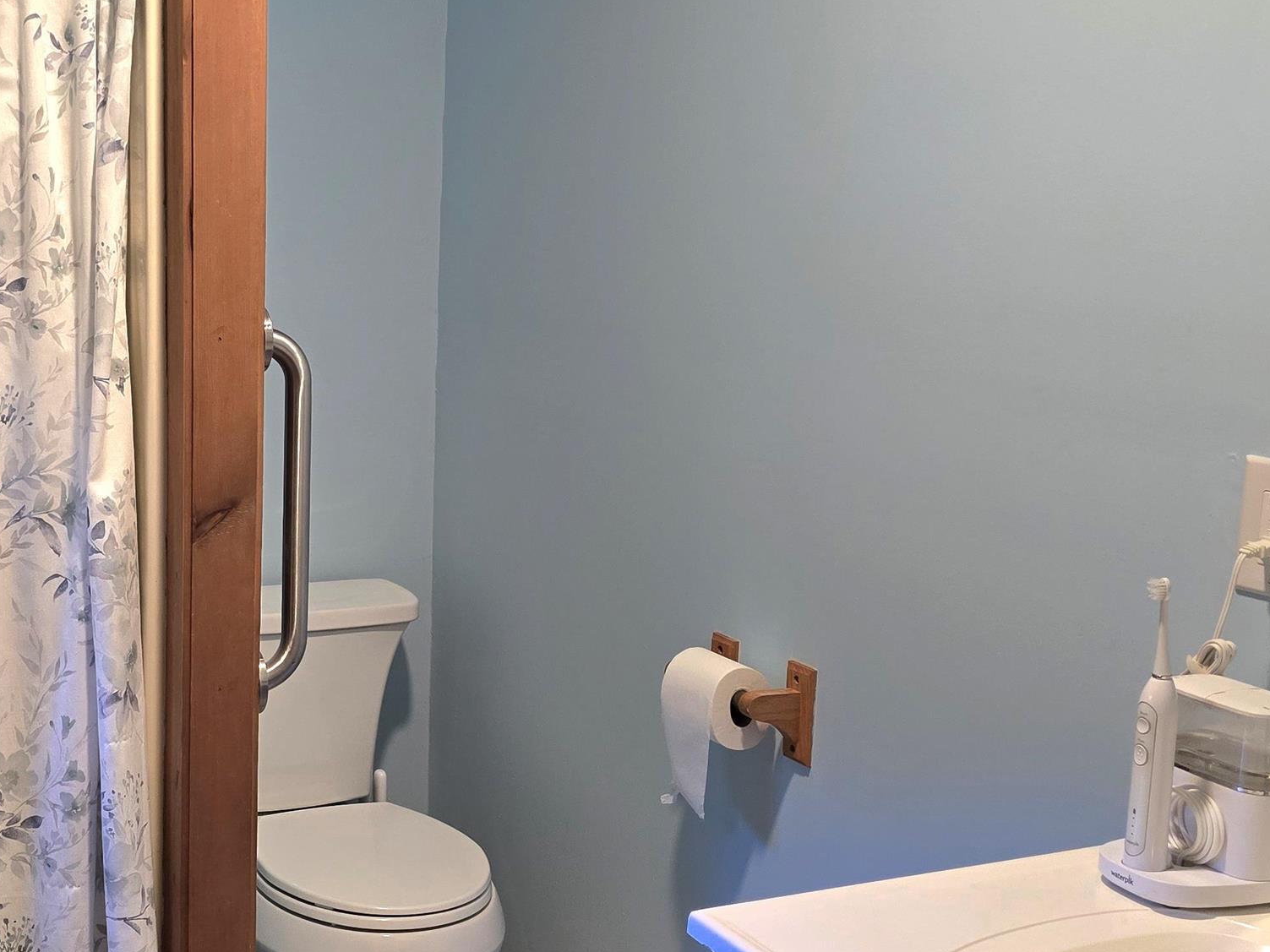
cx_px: 326
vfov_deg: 30.9
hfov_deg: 39.4
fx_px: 1724
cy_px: 481
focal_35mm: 47
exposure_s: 1/120
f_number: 1.7
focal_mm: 6.3
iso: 400
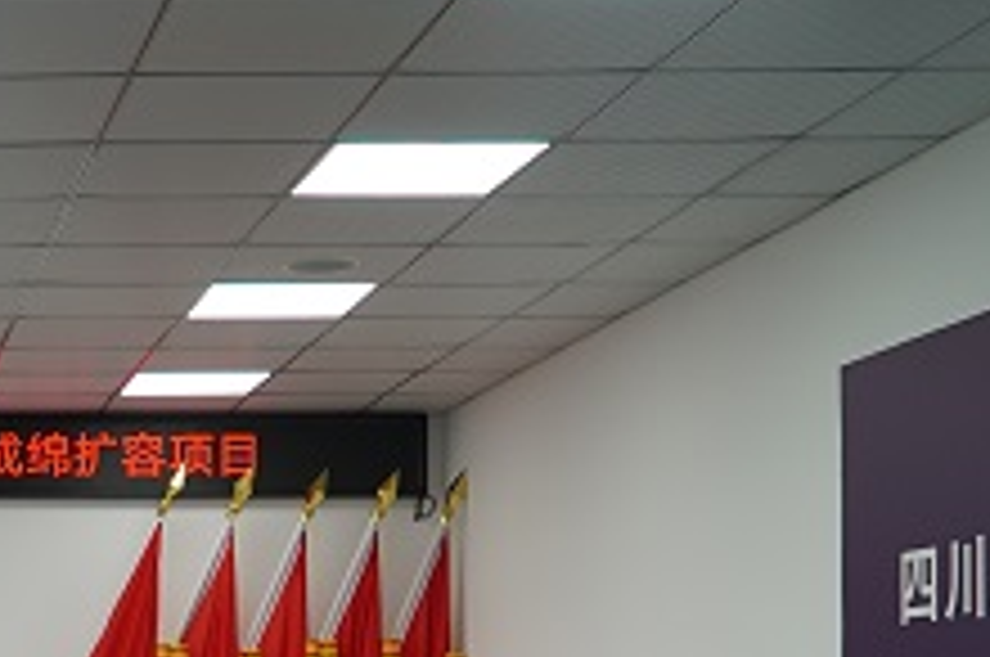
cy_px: 738
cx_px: -320
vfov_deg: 16.1
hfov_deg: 22.1
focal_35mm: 82
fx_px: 2252
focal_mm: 24
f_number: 4
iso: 125
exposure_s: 1/60
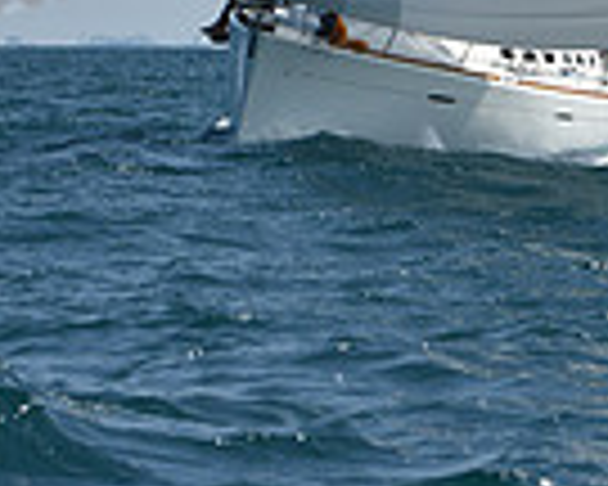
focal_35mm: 394
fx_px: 7090
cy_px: -752
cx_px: 471
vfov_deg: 3.9
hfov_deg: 4.9
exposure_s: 1/1600
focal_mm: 98
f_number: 8
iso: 250
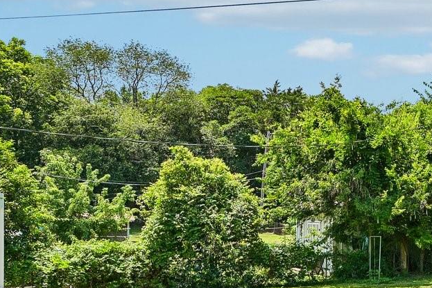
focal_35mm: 46
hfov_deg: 33.0
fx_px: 552
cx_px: 546
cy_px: 212
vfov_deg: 28.8
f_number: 8
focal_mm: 14
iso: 100
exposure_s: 1/250
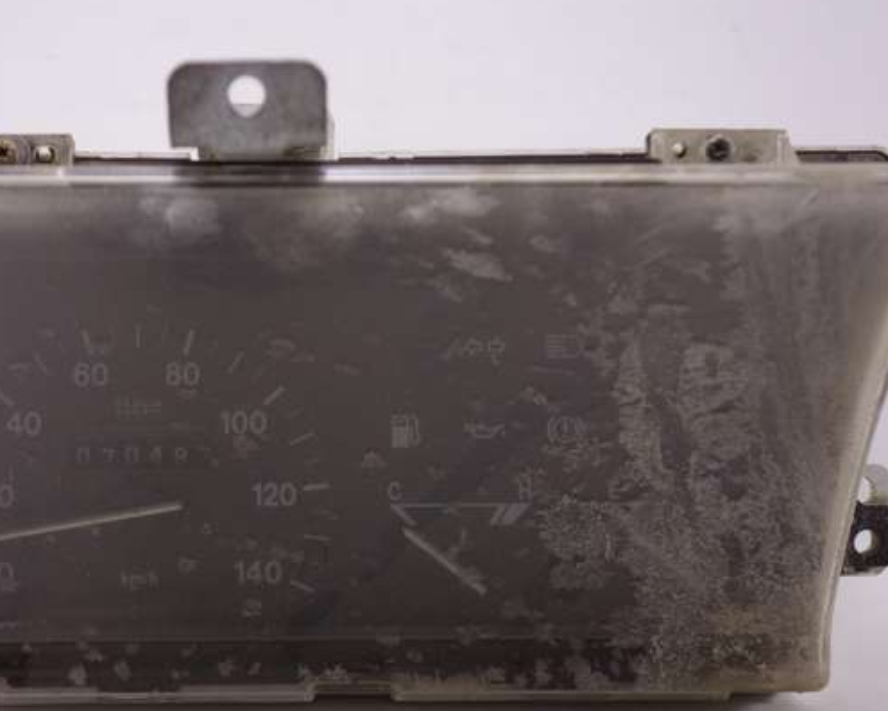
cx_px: 304
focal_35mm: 61
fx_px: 1603
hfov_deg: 30.7
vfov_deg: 24.9
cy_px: 433
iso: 125
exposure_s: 1/60
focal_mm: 15.45
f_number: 3.2
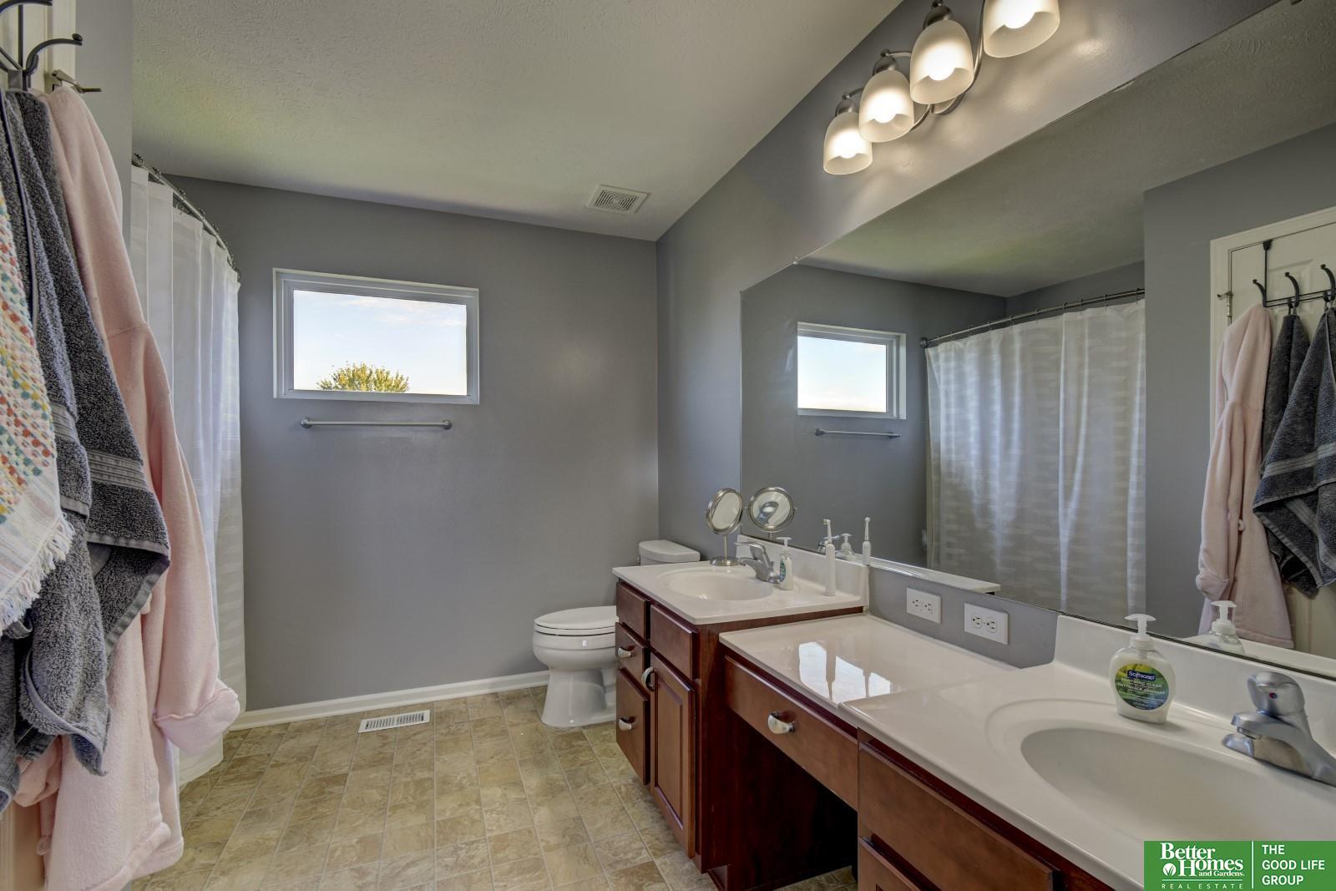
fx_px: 557
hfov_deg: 100.4
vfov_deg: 77.3
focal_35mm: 15
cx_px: 668
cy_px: 446
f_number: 8
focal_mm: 10
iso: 400
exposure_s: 1/15
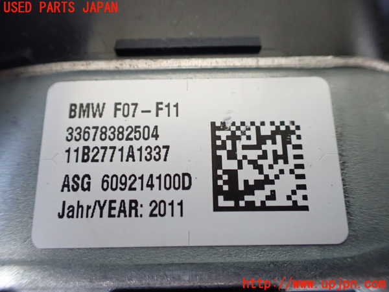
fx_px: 337
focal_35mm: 30
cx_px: 194
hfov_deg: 60.0
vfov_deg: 46.8
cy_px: 146
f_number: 2.3
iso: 800
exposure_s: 1/100
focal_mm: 5.4
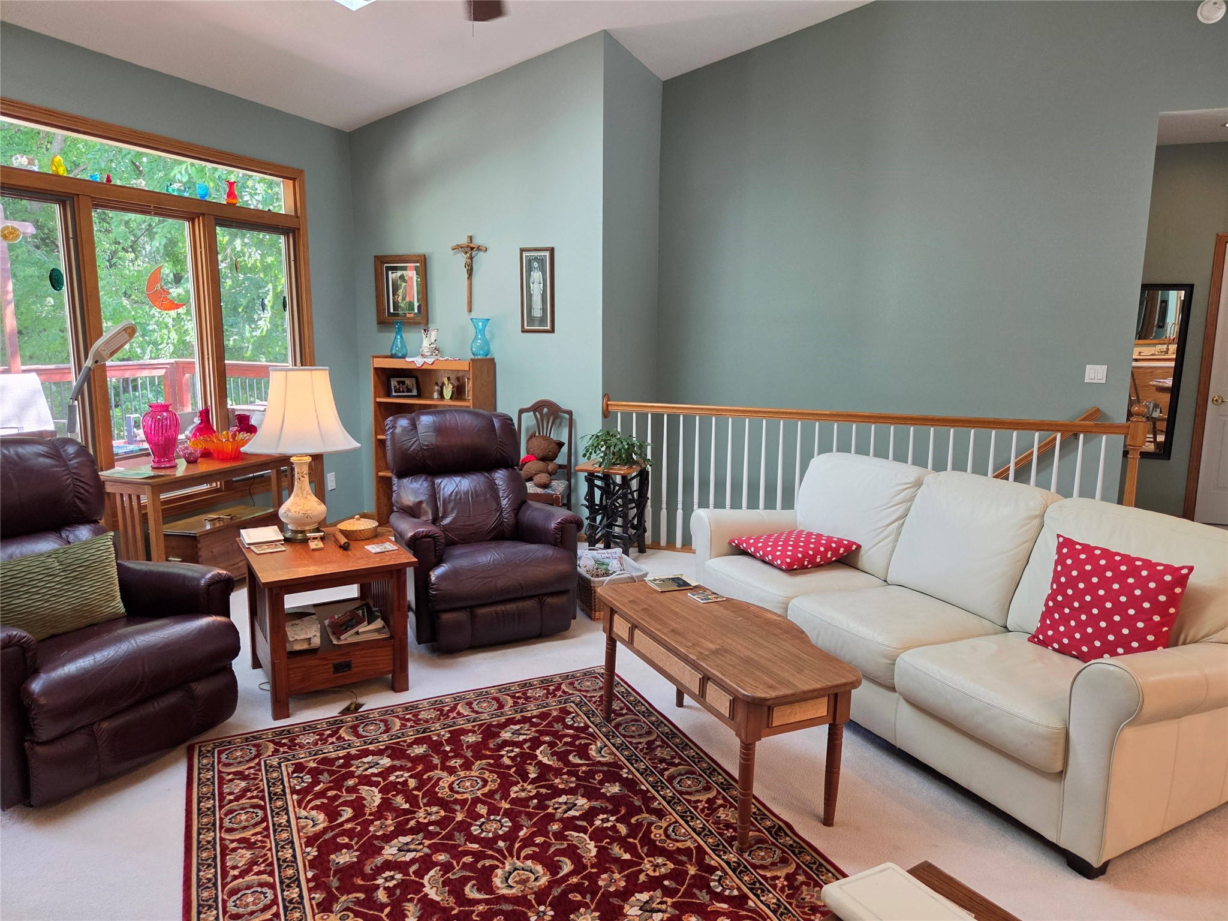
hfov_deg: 73.9
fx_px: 816
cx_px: 614
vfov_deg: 58.9
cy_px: 460
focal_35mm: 23
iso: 250
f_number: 1.8
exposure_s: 1/120
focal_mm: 5.4
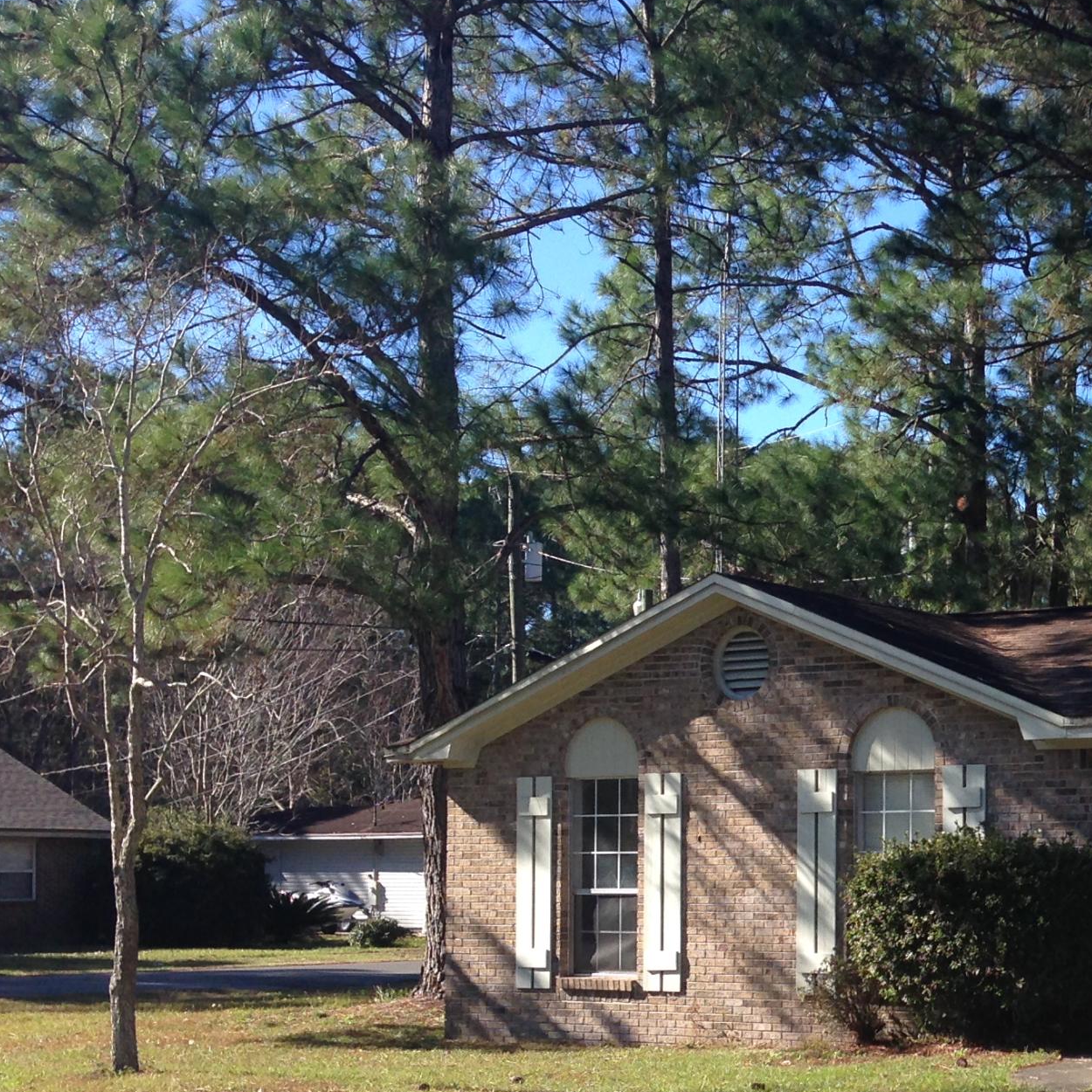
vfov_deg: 24.3
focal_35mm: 70
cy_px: 844
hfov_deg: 23.1
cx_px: 1225
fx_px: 2498
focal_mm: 4.12
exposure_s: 1/713
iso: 50
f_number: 2.4
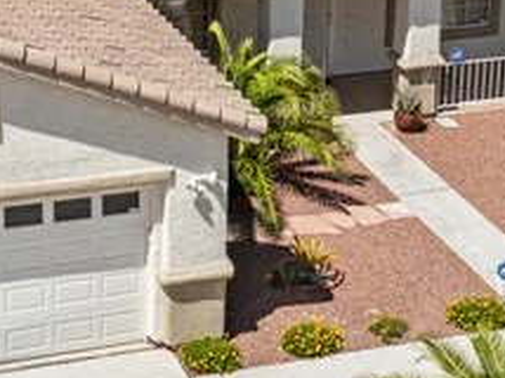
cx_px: 144
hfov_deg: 17.1
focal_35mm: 115
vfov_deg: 12.7
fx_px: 1676
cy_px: 7
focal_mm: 12.29
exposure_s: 1/240
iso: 100
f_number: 2.8
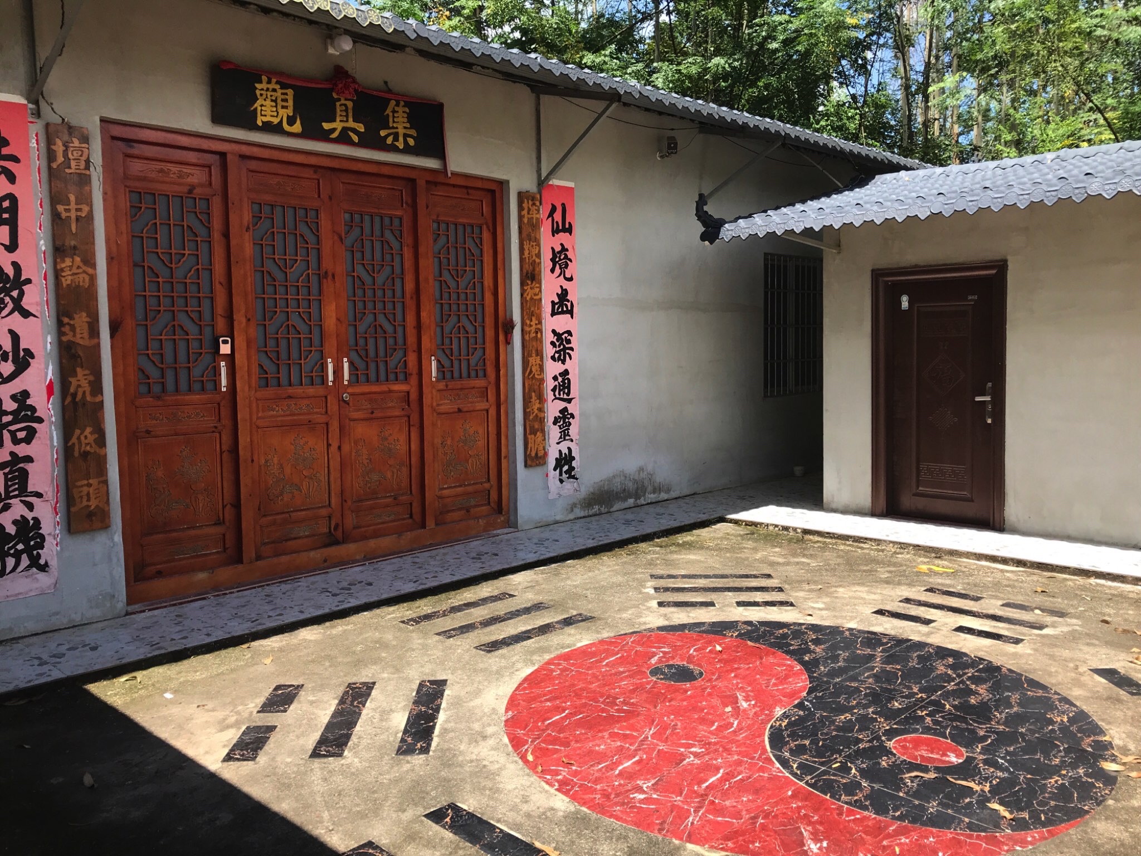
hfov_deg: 63.4
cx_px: 570
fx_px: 923
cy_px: 428
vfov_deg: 49.7
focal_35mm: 28
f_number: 1.8
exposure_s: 1/1030
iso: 20
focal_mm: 3.99
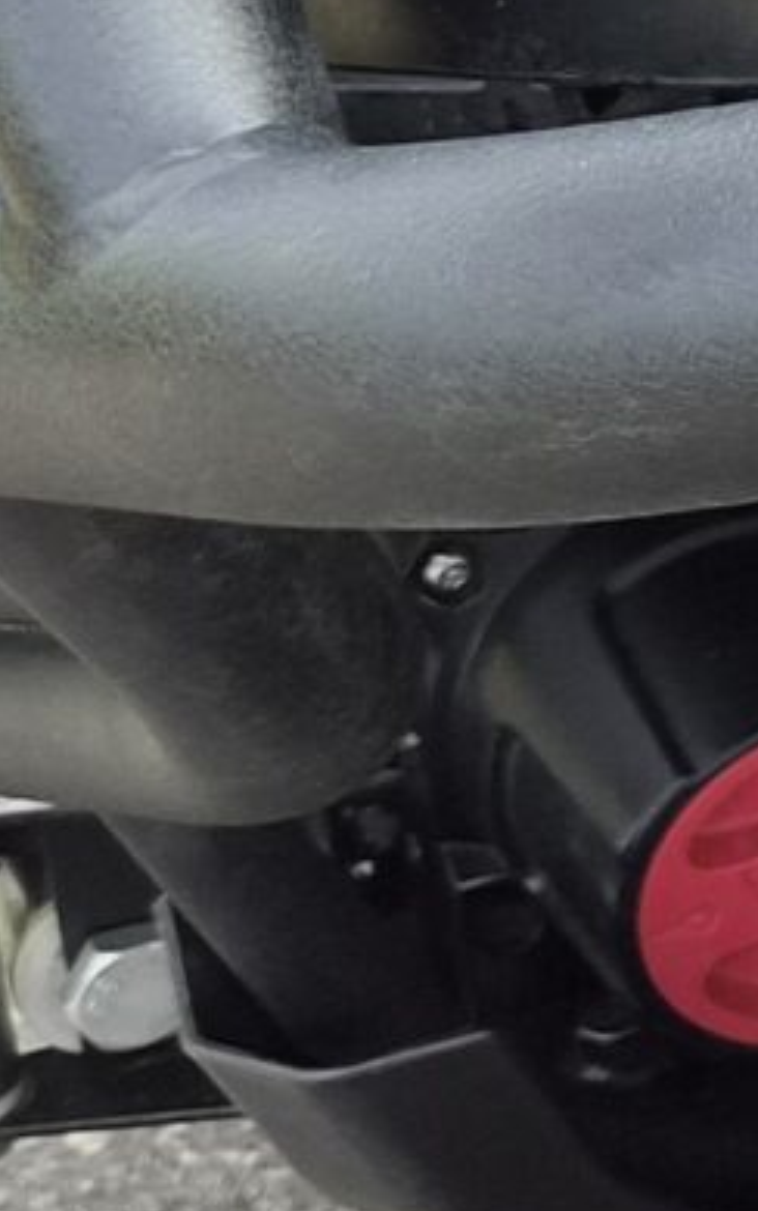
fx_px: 5285
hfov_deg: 6.7
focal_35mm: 160
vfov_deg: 12.6
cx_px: 2926
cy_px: -435
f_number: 1.8
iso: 80
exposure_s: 1/1172
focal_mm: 5.4
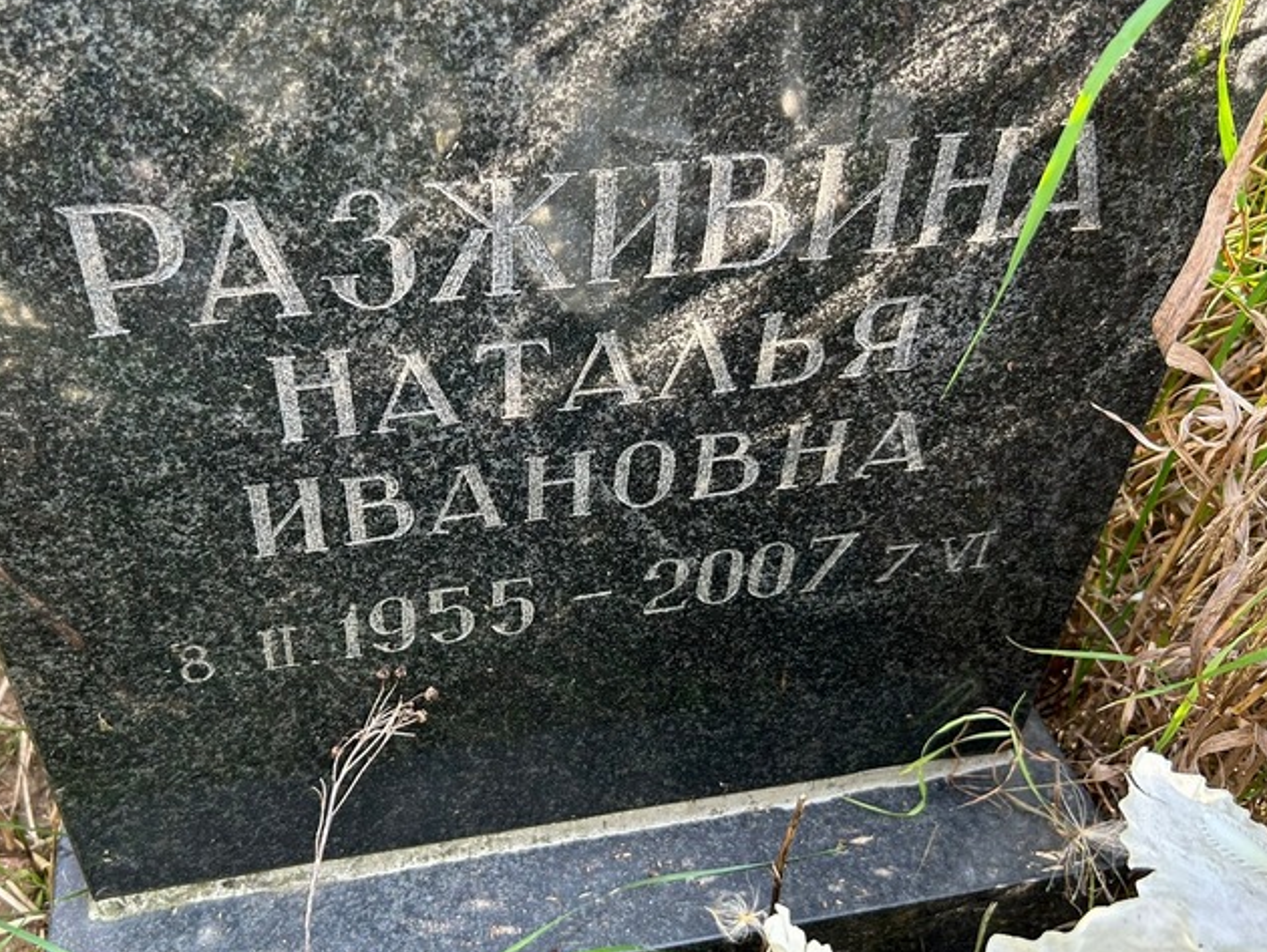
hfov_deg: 55.0
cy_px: 443
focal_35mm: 33
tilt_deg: -39.7
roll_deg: +3.1
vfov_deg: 42.9
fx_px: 1208
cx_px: 513
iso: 125
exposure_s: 1/121
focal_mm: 5.7
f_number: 1.5
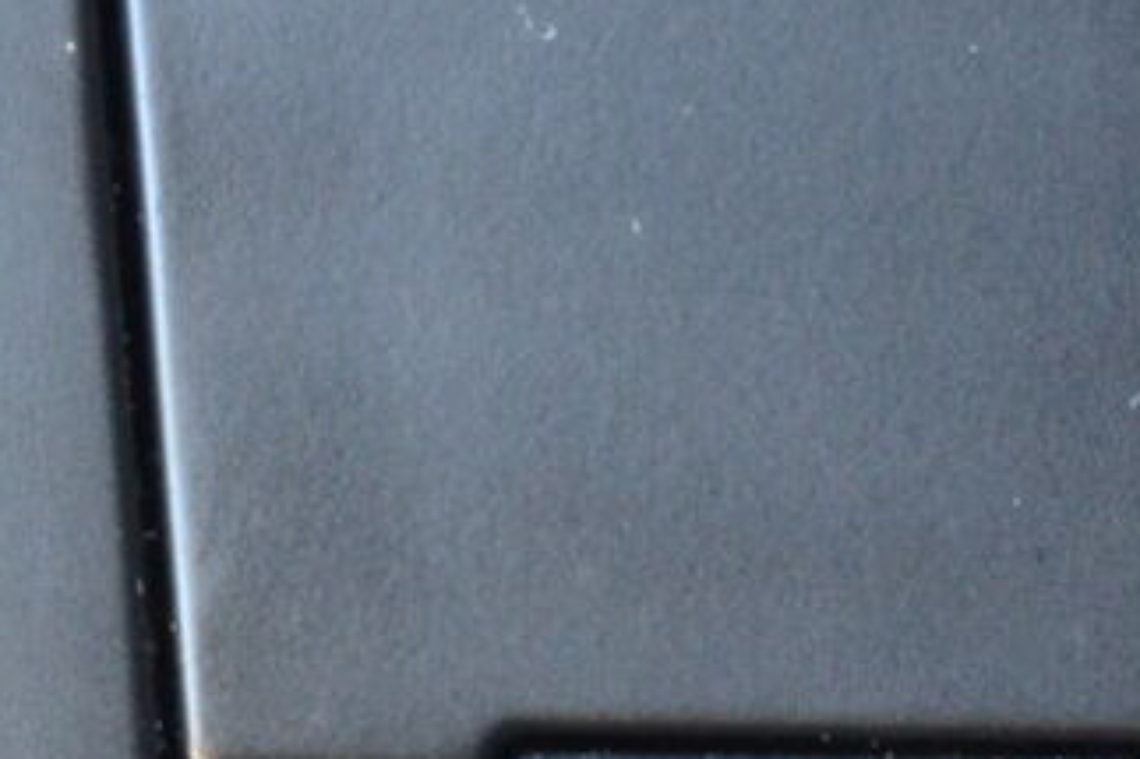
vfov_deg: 4.0
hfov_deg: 6.1
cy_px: 805
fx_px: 10729
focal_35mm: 339
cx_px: 445
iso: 1100
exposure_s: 1/60
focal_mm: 38
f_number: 4.8
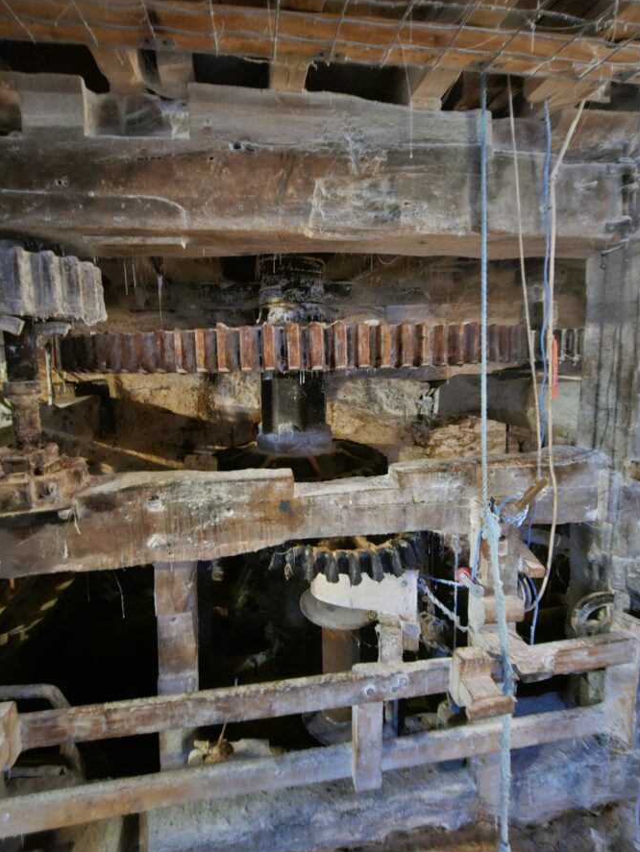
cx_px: 306
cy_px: 395
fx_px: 370
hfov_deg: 81.7
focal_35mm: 15
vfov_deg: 98.0
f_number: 2.2
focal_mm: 2.2
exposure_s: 1/5.55
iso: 1600
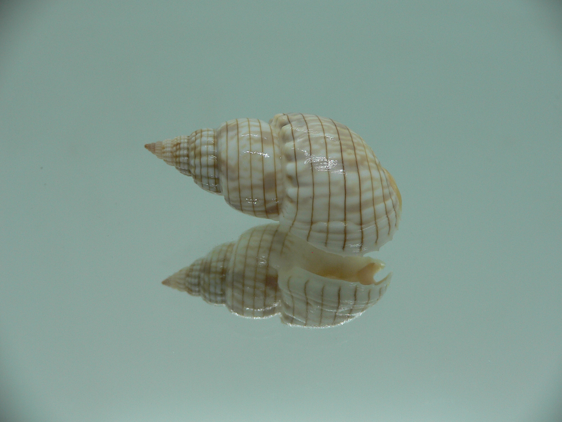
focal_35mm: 35
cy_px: 211
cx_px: 281
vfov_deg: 40.7
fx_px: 568
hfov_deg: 52.6
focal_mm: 4.6
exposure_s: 1/60
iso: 80
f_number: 2.8
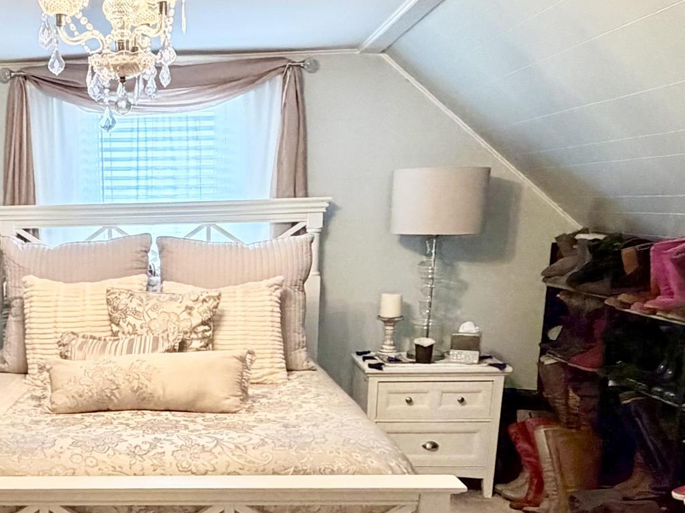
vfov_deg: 33.1
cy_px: 427
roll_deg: +1.2
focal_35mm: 42
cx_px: 128
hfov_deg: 42.6
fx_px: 831
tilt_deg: -15.0
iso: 500
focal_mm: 2.22
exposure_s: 1/60
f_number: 2.2
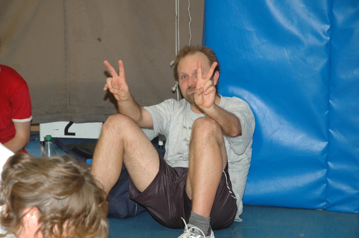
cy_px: 119
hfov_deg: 19.5
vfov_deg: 13.0
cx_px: 180
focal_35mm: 105
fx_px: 1046
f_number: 5.6
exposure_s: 1/60
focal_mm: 70
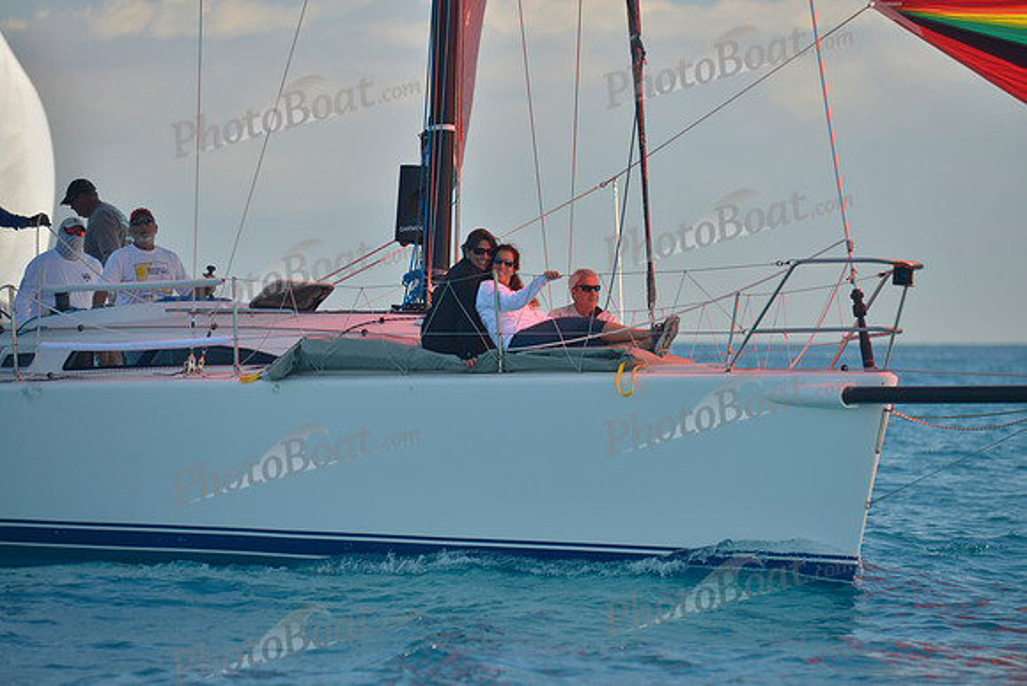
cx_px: 514
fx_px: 5707
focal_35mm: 200
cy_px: 343
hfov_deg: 10.3
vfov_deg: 6.9
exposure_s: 1/640
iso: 200
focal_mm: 200
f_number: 5
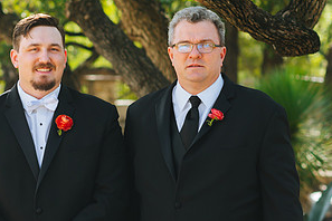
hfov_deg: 11.4
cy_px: 145
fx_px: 1660
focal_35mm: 180
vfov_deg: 7.6
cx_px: 52
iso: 320
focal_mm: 85
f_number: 3.5
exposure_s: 1/800
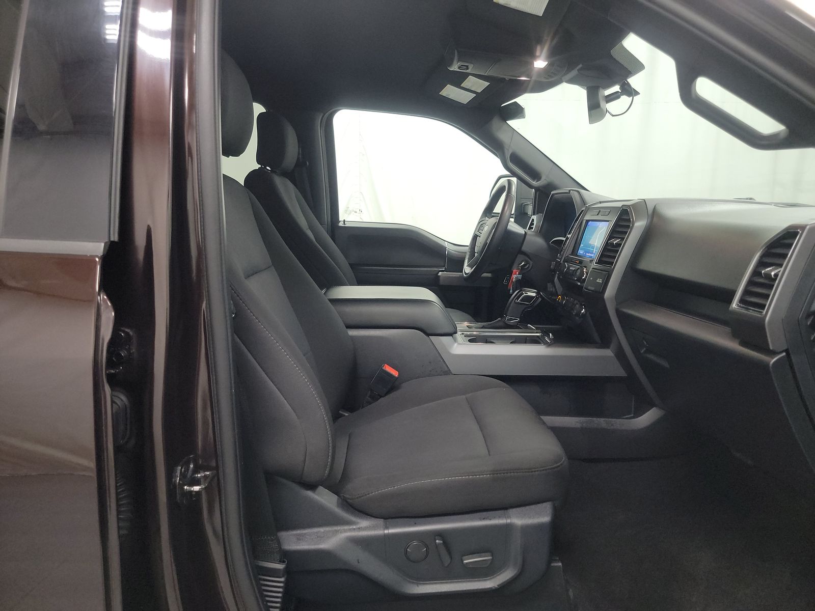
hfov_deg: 71.6
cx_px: 408
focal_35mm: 24
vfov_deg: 56.8
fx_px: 565
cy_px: 306
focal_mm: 6.7
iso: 754
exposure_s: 1/59
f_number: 1.8
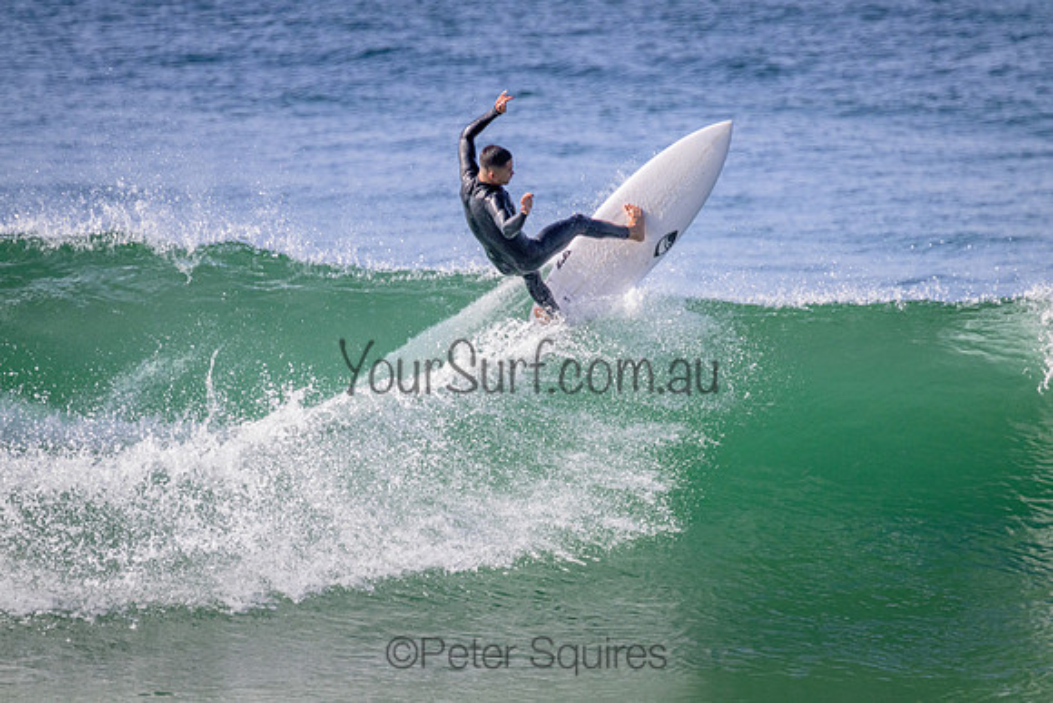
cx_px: 526
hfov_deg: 2.6
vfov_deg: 1.7
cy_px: 352
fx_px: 23404
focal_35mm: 800
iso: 1800
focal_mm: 800
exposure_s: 1/2000
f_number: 11
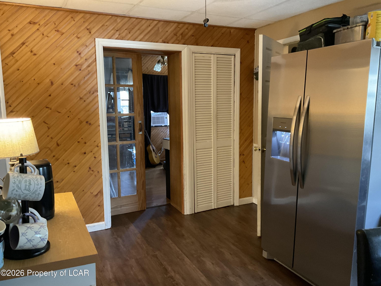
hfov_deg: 61.7
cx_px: 190
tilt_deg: -8.5
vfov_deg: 48.2
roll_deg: +1.4
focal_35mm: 29
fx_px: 319
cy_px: 143
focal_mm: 3
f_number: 1.8
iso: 400
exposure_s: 1/30
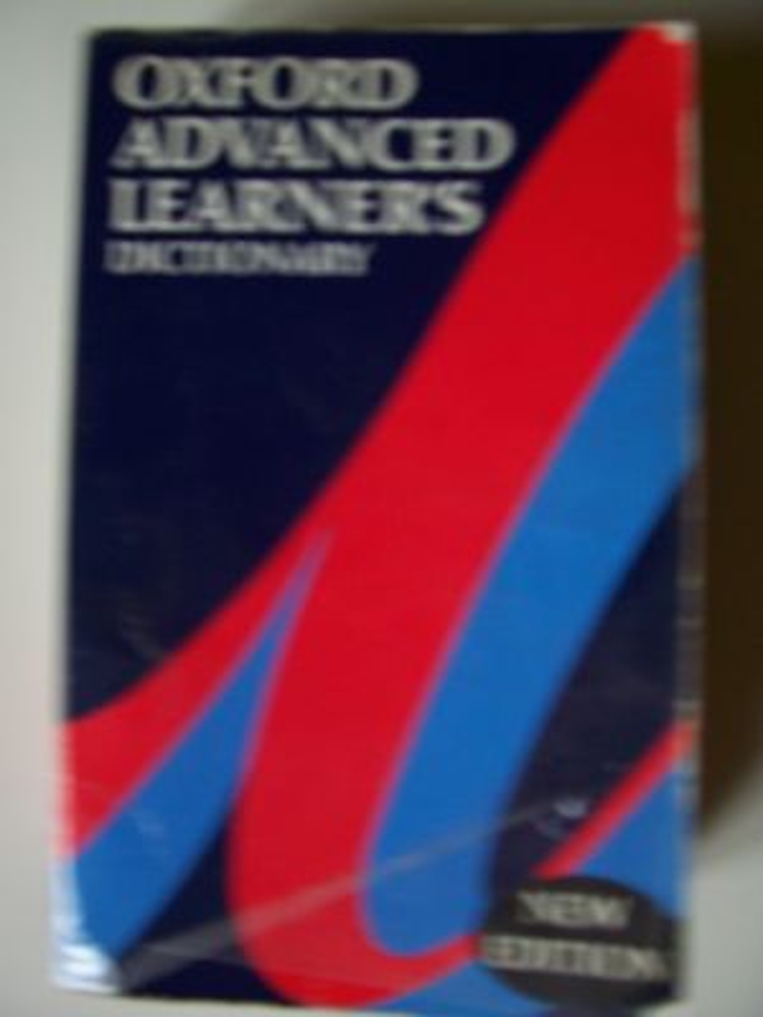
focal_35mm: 34
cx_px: 382
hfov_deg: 41.8
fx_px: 999
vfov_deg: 54.0
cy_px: 508
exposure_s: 1/8
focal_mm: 5.6
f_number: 2.7
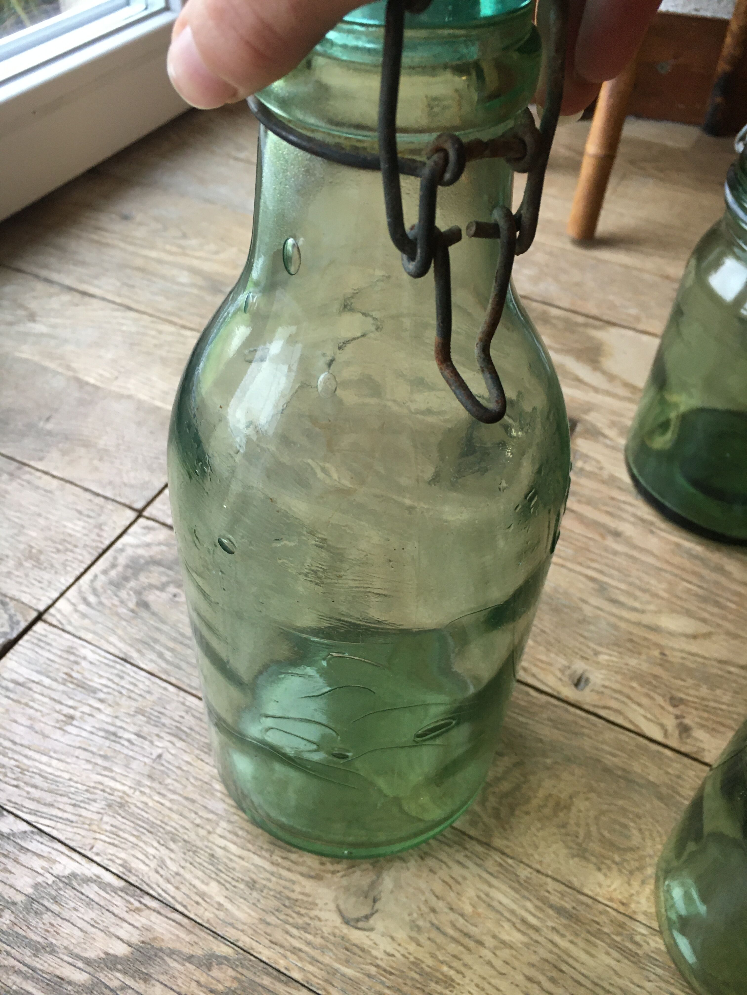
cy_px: 498
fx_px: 834
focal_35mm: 29
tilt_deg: -45.2
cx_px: 374
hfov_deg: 48.2
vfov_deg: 61.7
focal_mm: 4.15
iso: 100
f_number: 2.2
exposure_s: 1/33
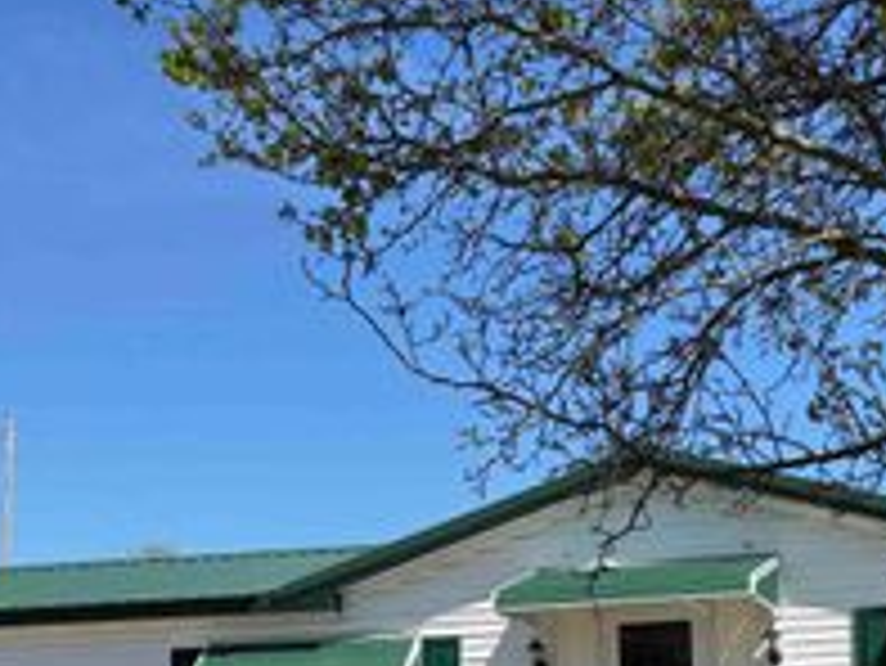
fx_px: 1690
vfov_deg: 21.3
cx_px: 567
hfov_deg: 29.2
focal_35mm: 66
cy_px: 709
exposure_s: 1/3788
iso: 50
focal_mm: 5.96
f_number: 1.6
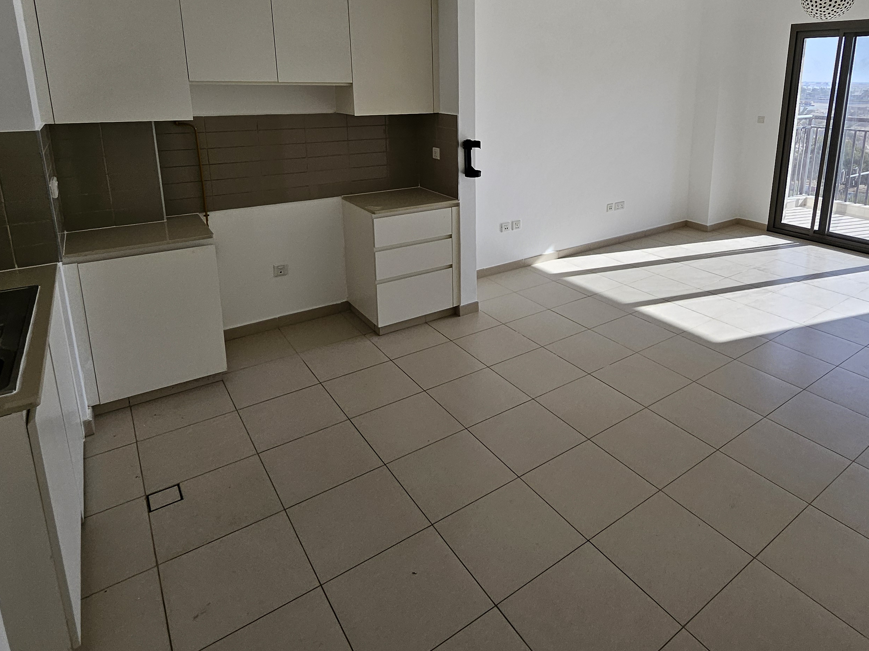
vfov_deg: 61.4
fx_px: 527
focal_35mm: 21
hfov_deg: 77.9
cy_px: 201
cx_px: 530
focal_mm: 1.74
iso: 50
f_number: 2.2
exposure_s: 1/215
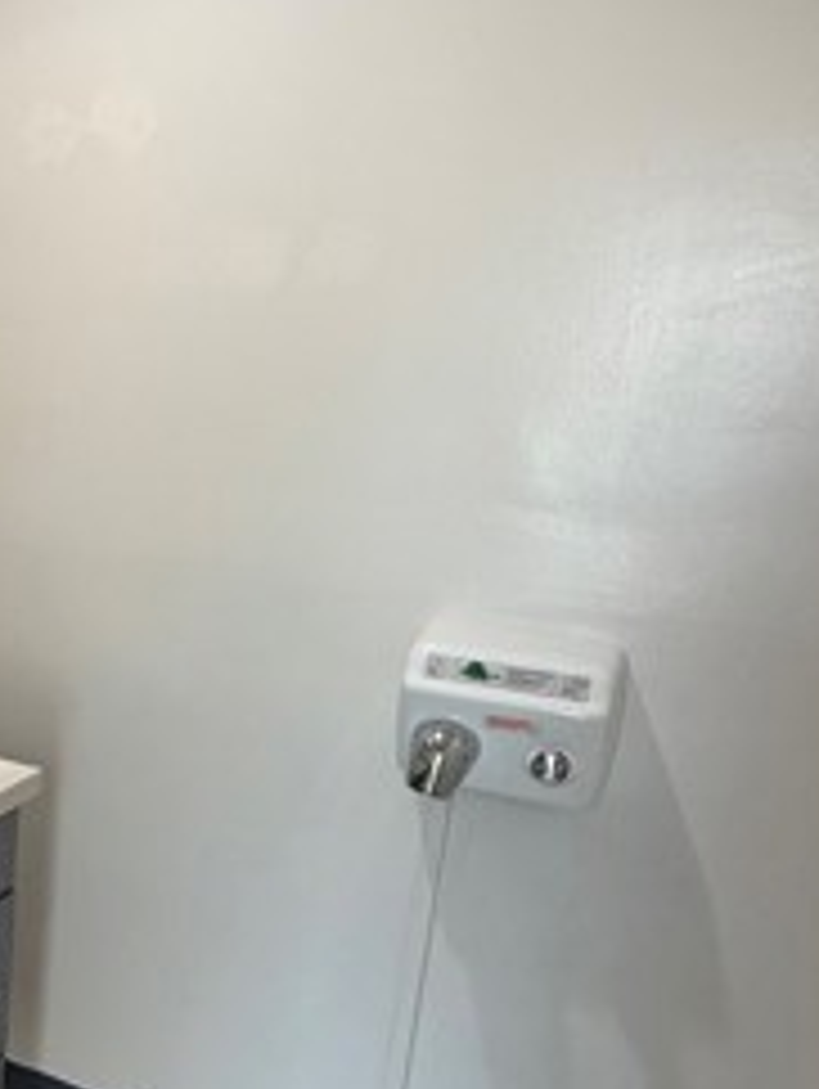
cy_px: 608
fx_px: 1165
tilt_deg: -9.8
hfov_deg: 32.1
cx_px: -166
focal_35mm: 37
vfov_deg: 50.0
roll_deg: -2.1
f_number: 2.2
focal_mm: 2.22
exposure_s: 1/120
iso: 320
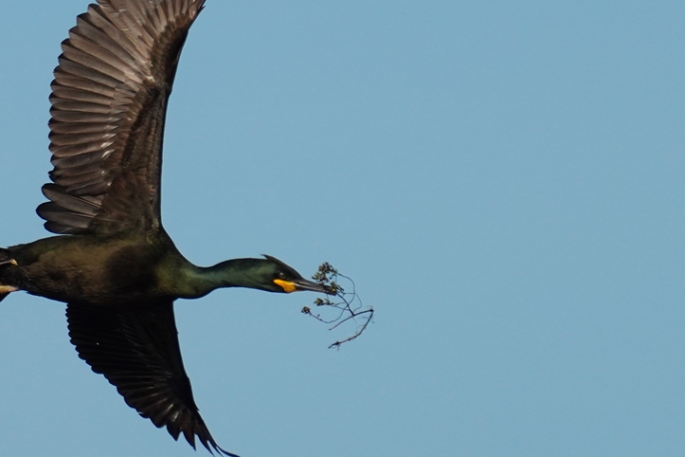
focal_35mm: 747
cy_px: 193
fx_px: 14213
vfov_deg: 1.8
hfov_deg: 2.8
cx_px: 267
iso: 400
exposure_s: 1/2500
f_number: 6.3
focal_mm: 600
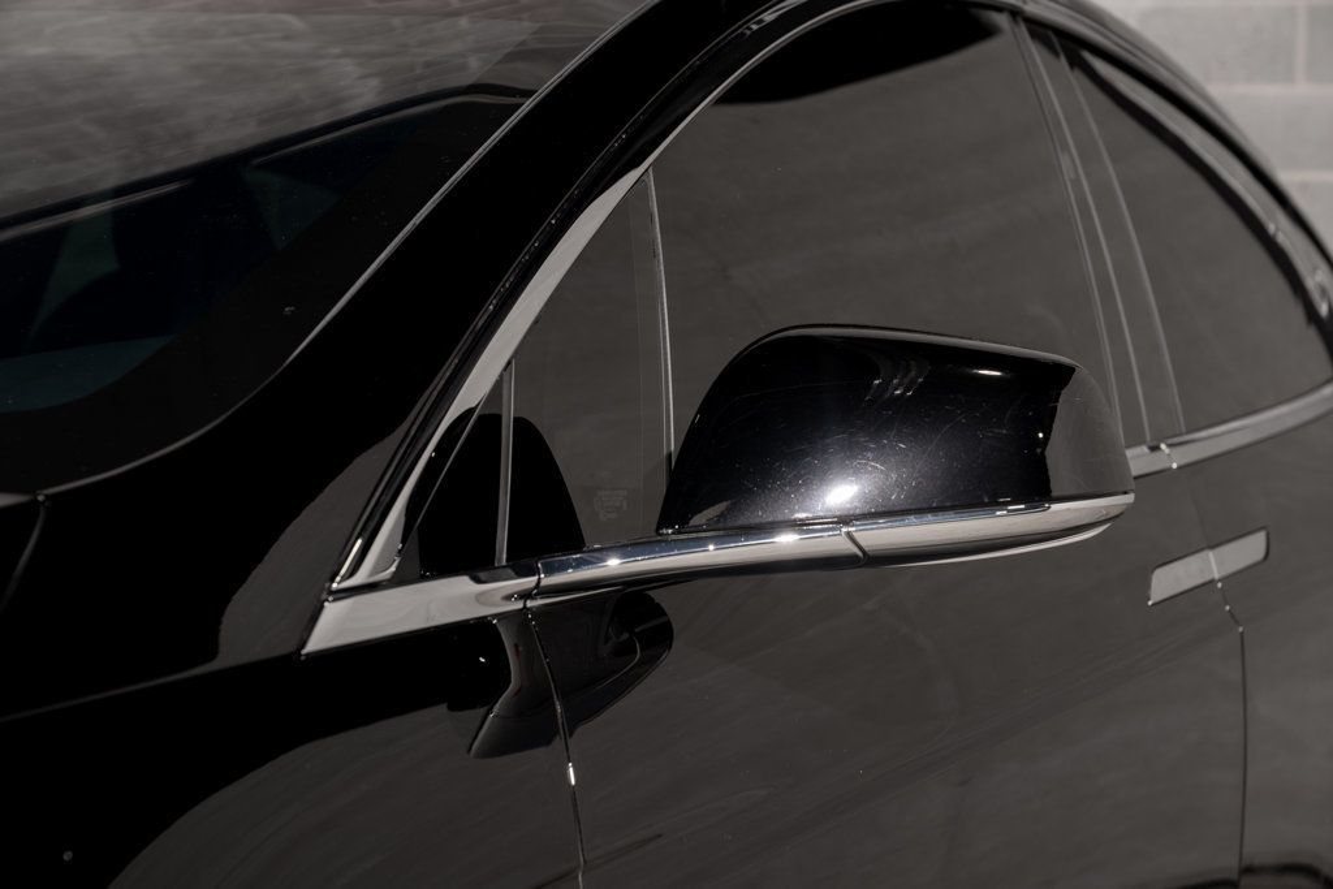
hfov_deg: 28.8
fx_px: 2592
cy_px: 444
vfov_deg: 19.5
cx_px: 666
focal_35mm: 70
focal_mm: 70
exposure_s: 1/50
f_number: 6.3
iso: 250
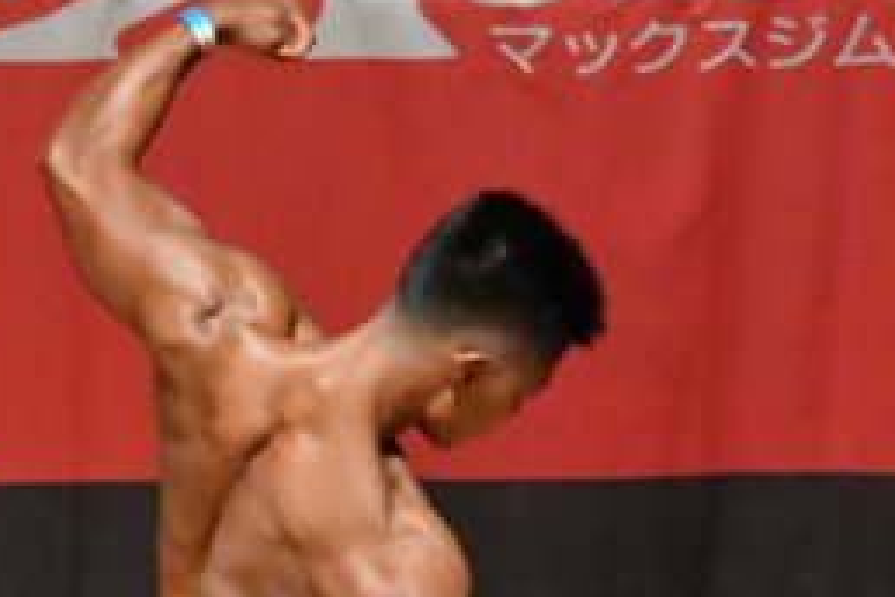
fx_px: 21255
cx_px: 186
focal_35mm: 855
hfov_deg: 2.4
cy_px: 774
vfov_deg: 1.6
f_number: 5.6
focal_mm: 190
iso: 16000
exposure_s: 1/400
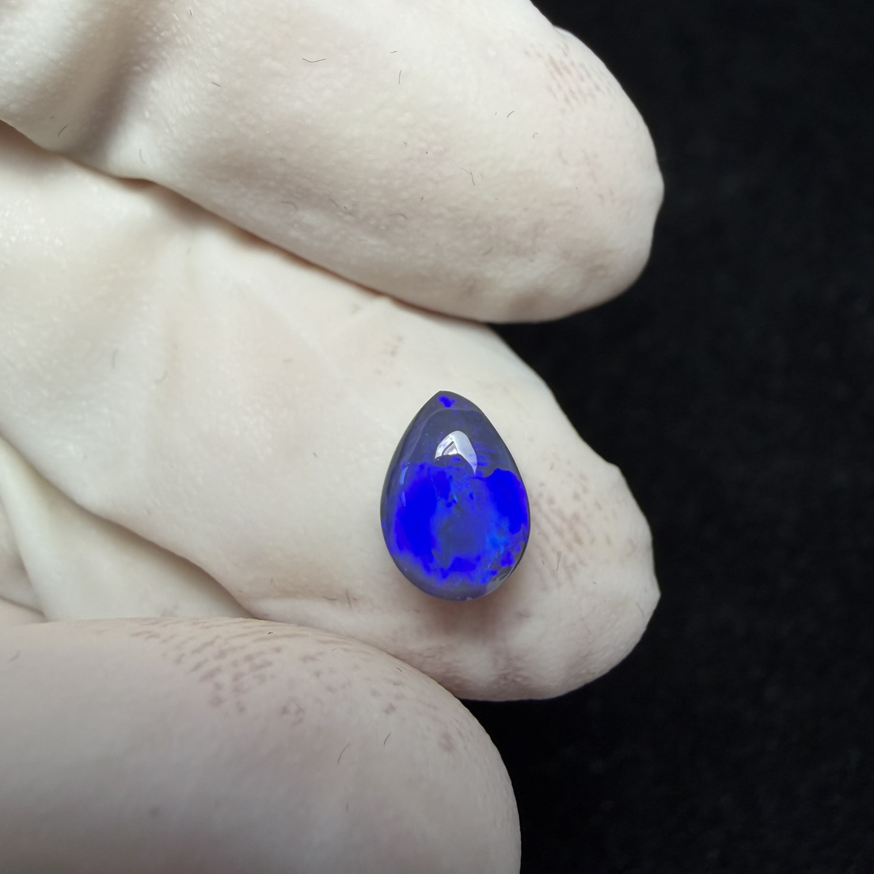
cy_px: 491
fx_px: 886
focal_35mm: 31
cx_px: 433
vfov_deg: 52.4
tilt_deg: -64.7
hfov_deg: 52.5
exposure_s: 1/100
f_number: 2.2
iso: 50
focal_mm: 2.22
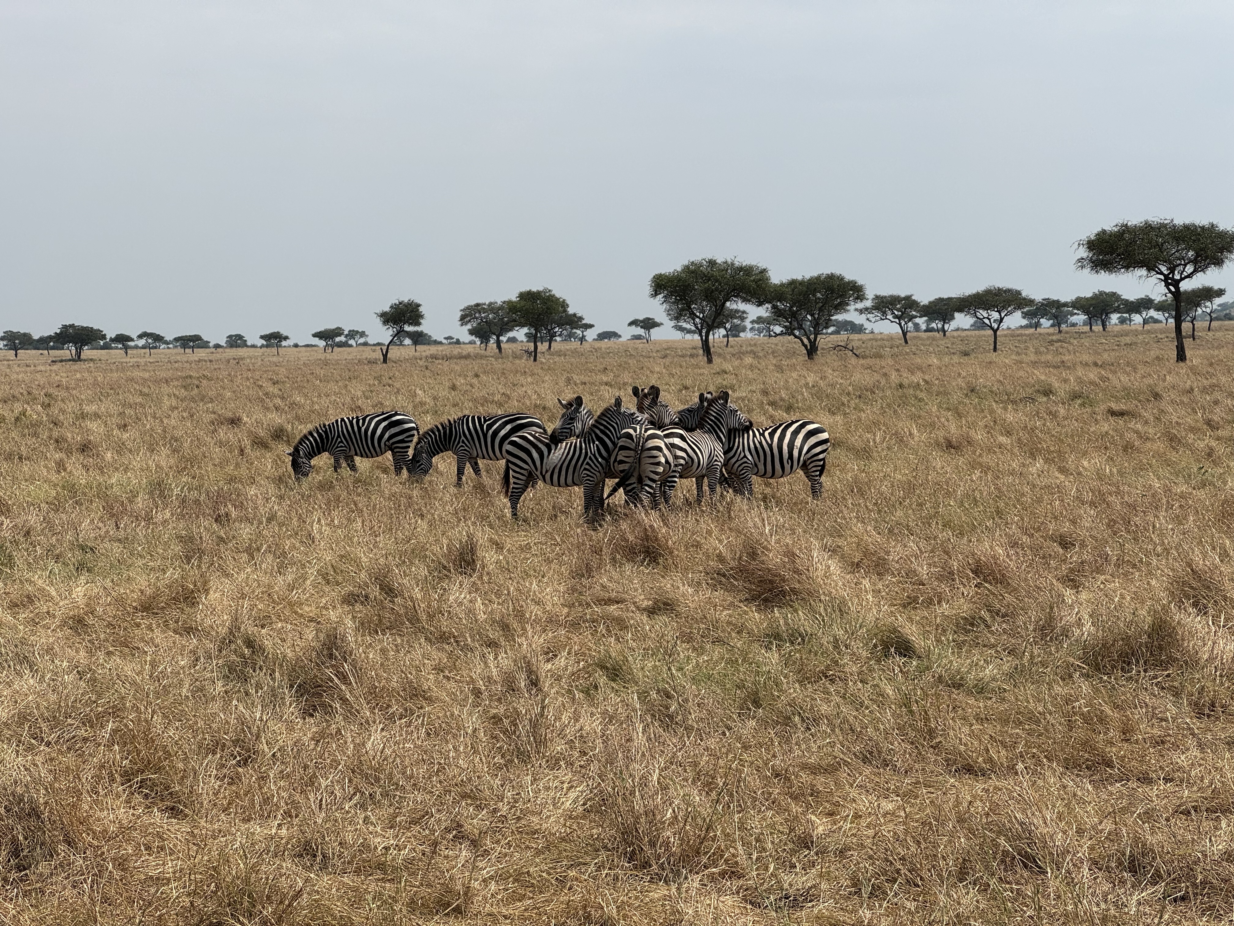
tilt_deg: -2.4
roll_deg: +1.2
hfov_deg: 25.3
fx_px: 2745
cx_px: 617
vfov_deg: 19.1
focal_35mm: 77
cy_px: 463
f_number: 2.8
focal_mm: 9
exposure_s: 1/1024
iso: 25
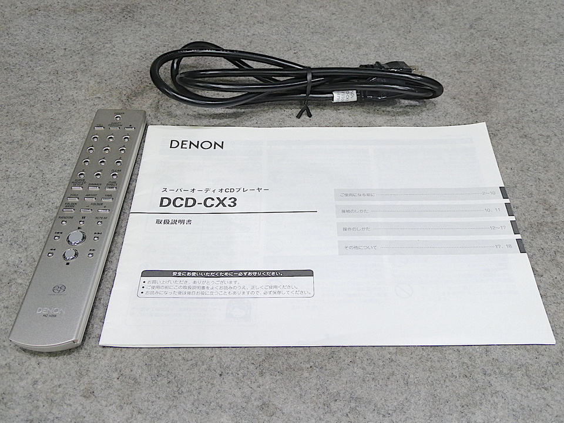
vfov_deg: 40.7
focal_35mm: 35
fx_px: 570
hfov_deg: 52.6
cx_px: 282
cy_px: 212
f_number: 3.7
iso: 200
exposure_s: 1/40
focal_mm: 6.3
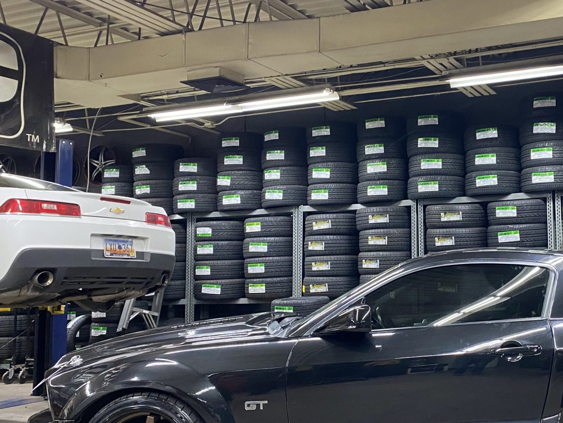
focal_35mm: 43
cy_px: 211
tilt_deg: +4.6
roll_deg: +1.0
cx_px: 453
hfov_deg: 41.9
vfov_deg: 33.6
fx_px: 699
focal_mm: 4.25
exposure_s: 1/60
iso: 500
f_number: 1.8
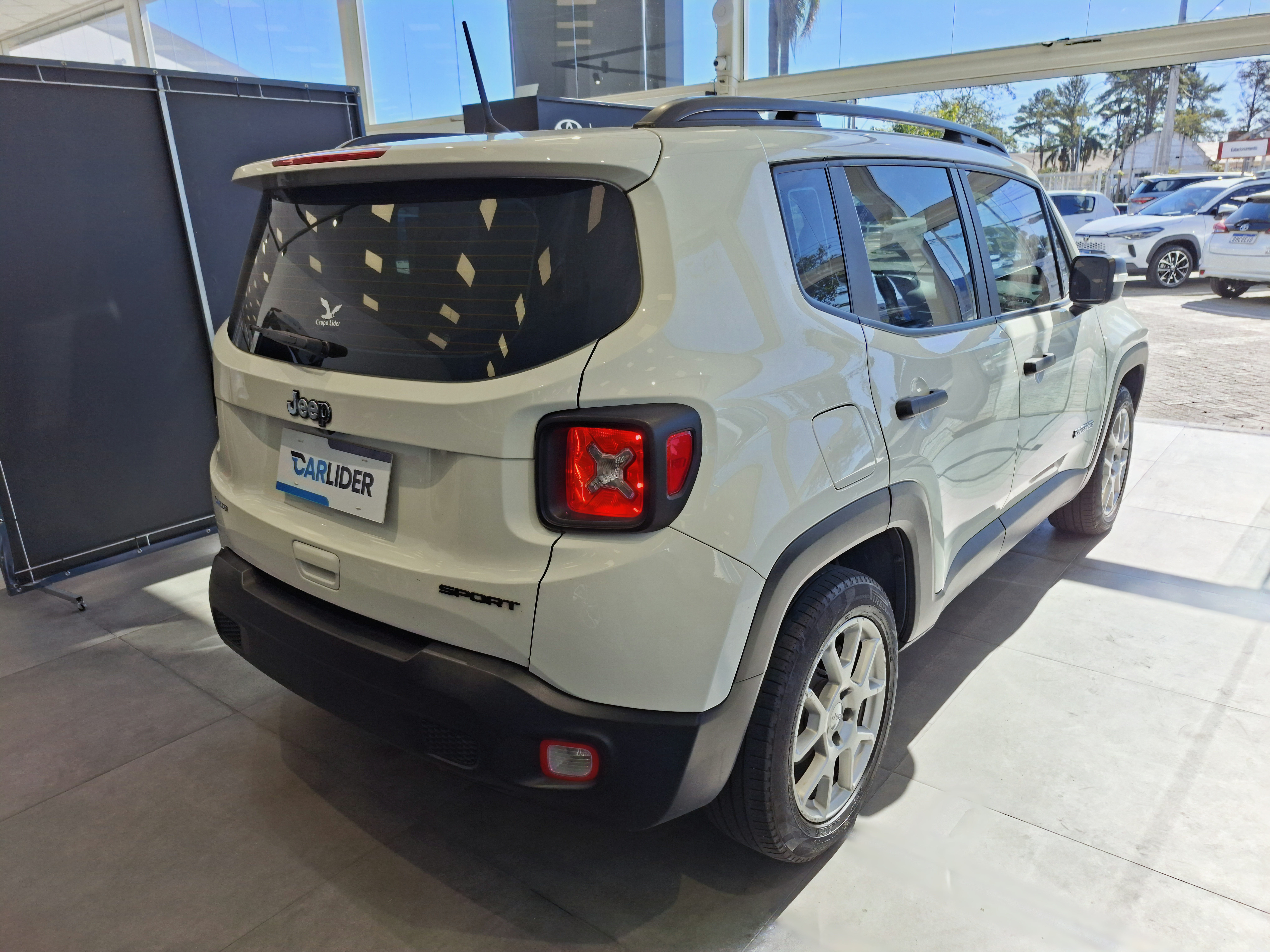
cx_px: 635
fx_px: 844
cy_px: 476
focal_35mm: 23
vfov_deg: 58.9
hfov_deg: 73.9
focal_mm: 5.54
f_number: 1.8
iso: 50
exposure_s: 1/455
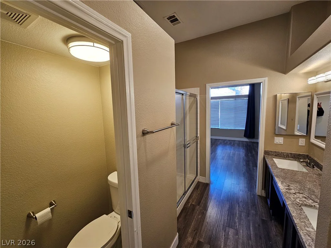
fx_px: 124
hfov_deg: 106.2
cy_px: 124
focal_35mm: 13
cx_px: 166
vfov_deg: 89.9
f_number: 2.2
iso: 100
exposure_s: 1/60
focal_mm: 2.2
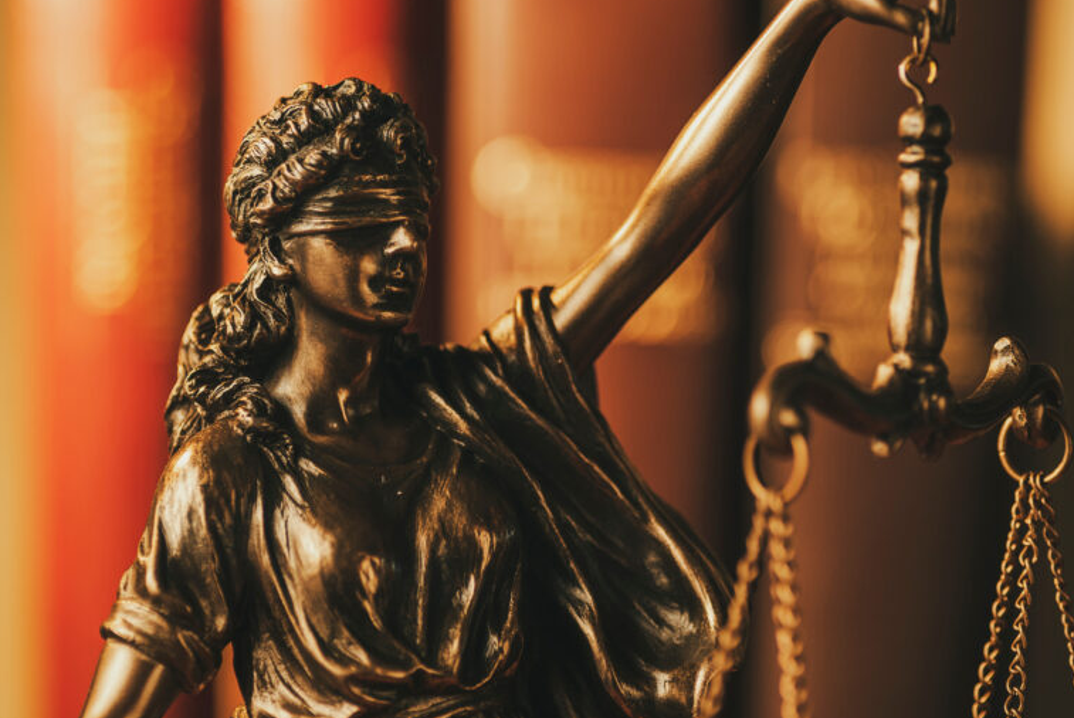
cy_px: 355
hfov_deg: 15.0
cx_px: 542
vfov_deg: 10.0
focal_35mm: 137
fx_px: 4090
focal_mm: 90
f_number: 4.5
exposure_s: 1/100
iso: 100
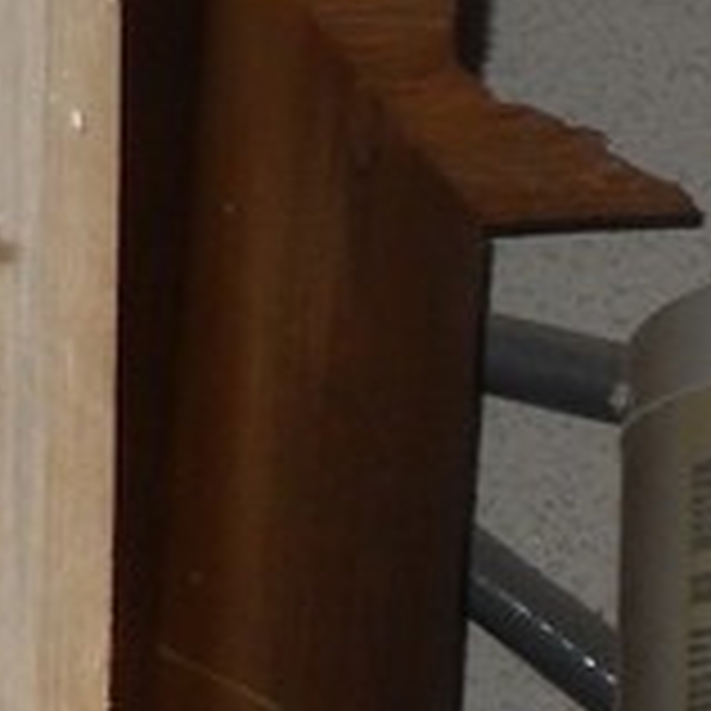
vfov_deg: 11.9
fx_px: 3323
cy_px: 860
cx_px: 1904
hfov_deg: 10.1
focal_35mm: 143
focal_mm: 4.5
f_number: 3.4
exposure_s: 1/30
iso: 200
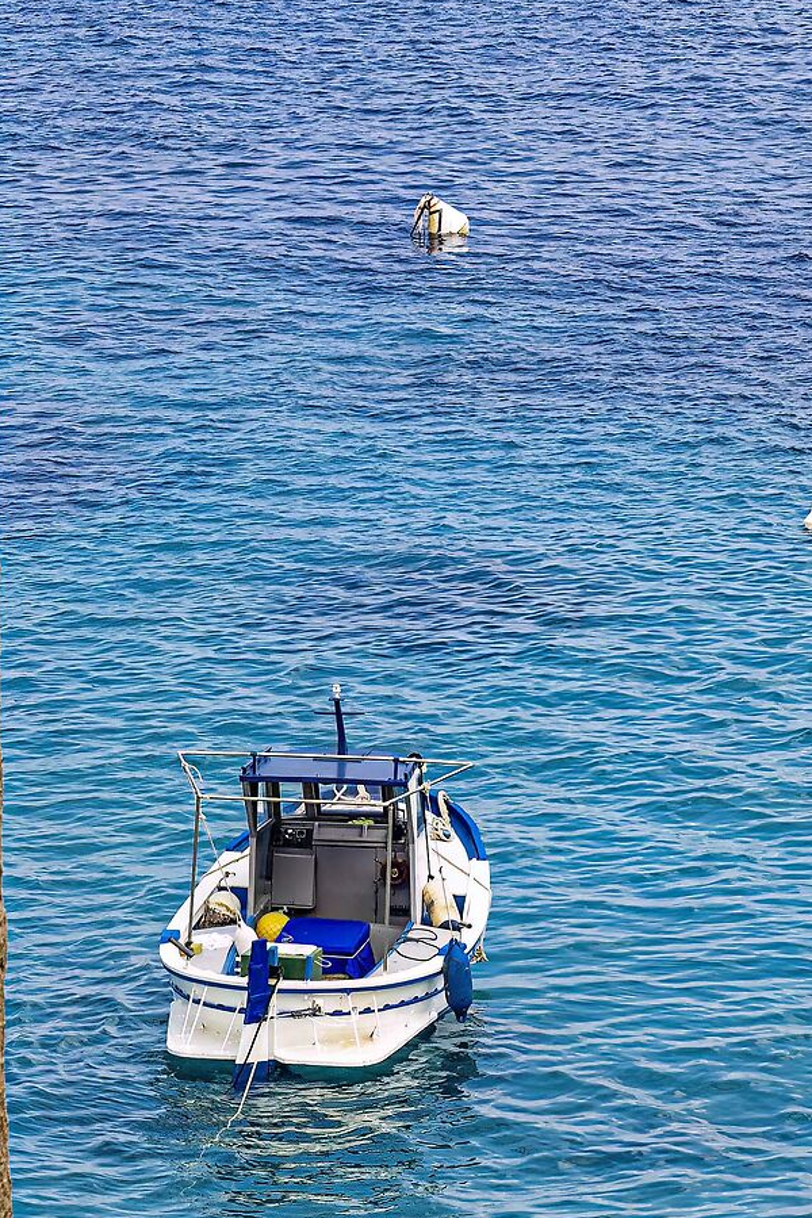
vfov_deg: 8.8
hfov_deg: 5.9
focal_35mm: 232
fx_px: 7849
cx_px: 188
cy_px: 1069
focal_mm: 87
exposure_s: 1/200
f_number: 18
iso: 800
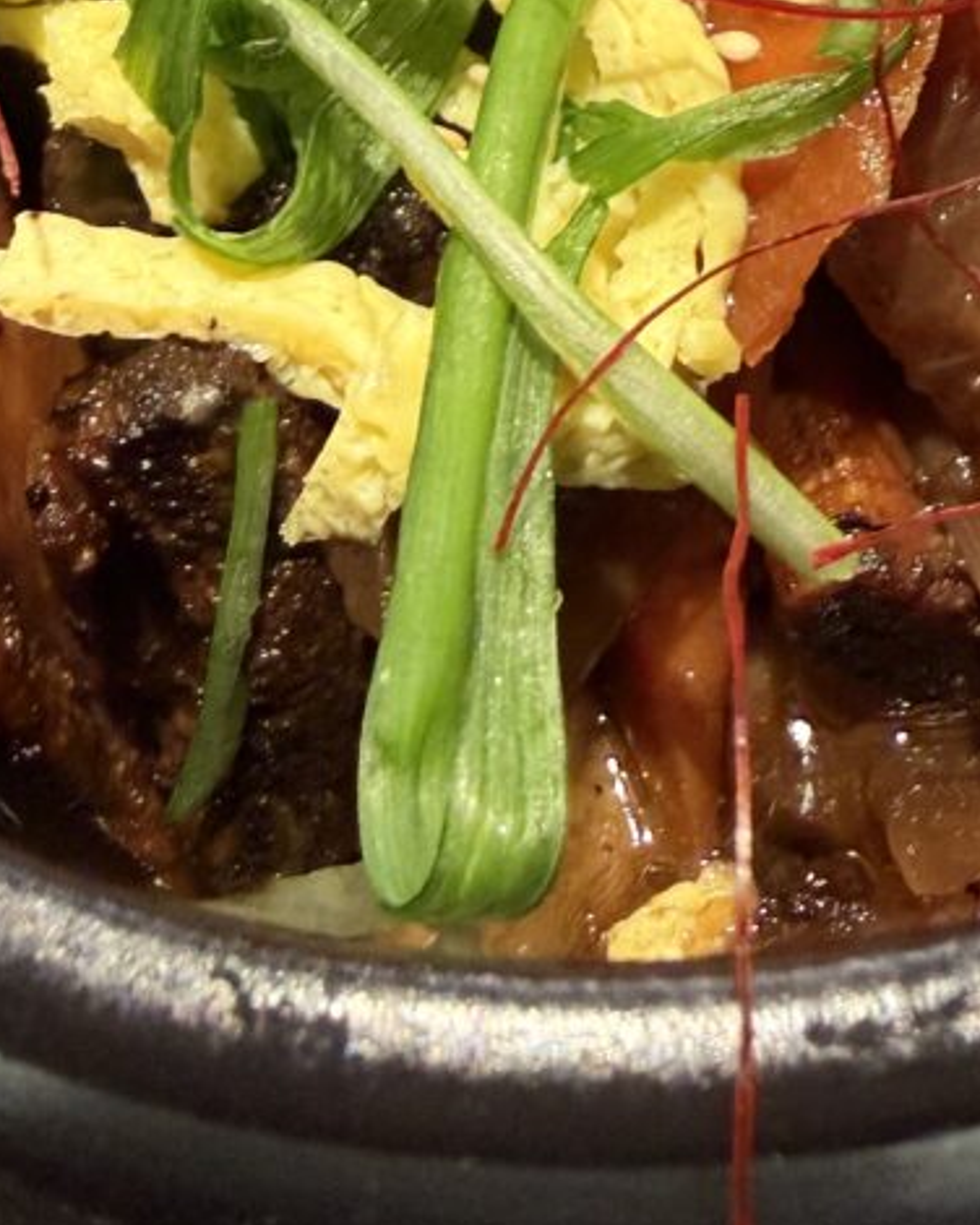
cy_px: 240
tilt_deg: -48.6
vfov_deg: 35.4
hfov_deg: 29.6
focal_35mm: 51
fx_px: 1849
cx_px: 610
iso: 500
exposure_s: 1/50
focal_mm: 2.22
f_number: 2.2
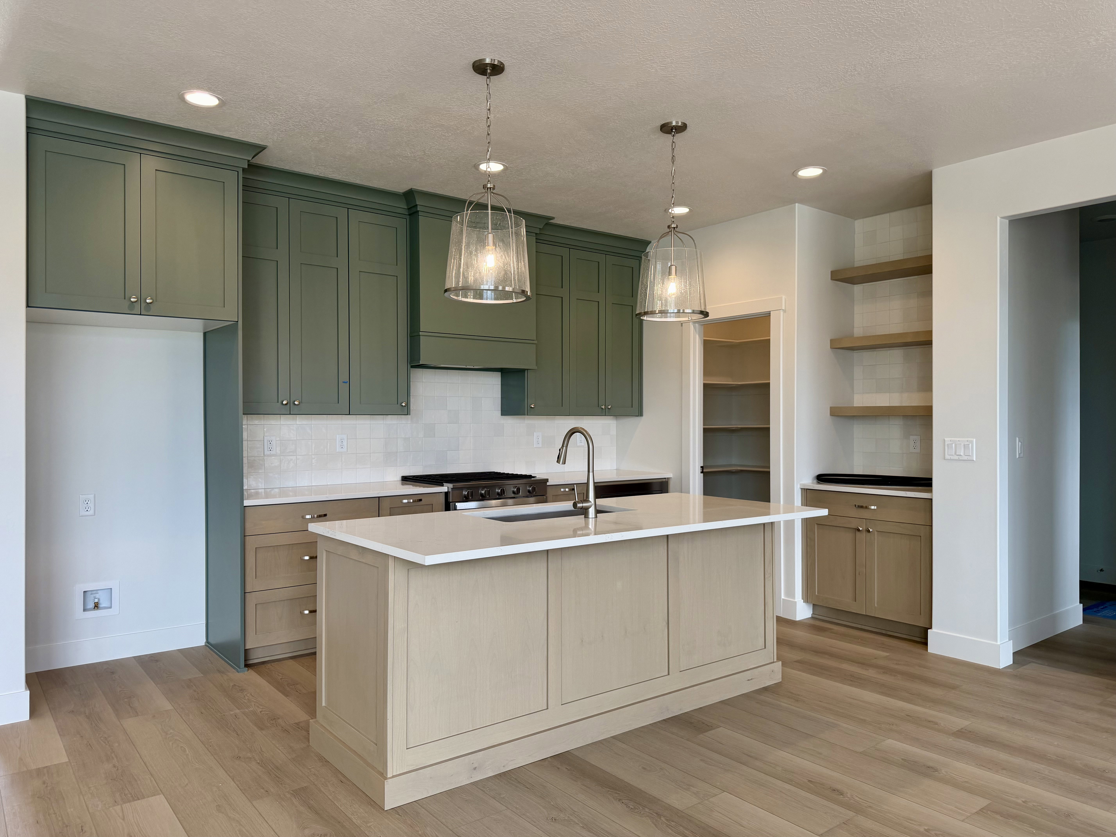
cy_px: 418
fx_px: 774
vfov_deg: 56.8
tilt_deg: +0.1
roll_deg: +0.3
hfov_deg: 71.6
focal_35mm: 24
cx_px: 558
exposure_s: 1/181
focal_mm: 6.76
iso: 100
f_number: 1.78
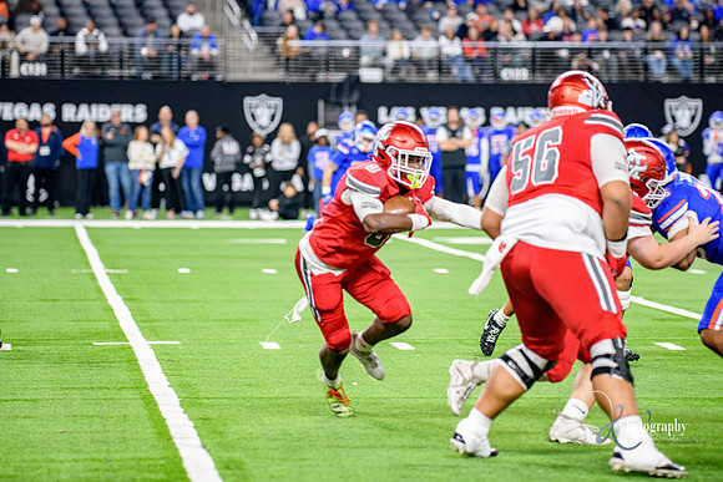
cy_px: 241
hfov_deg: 12.1
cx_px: 362
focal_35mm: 170
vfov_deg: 8.1
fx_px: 3415
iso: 1250
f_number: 2.8
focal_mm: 170
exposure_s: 1/400
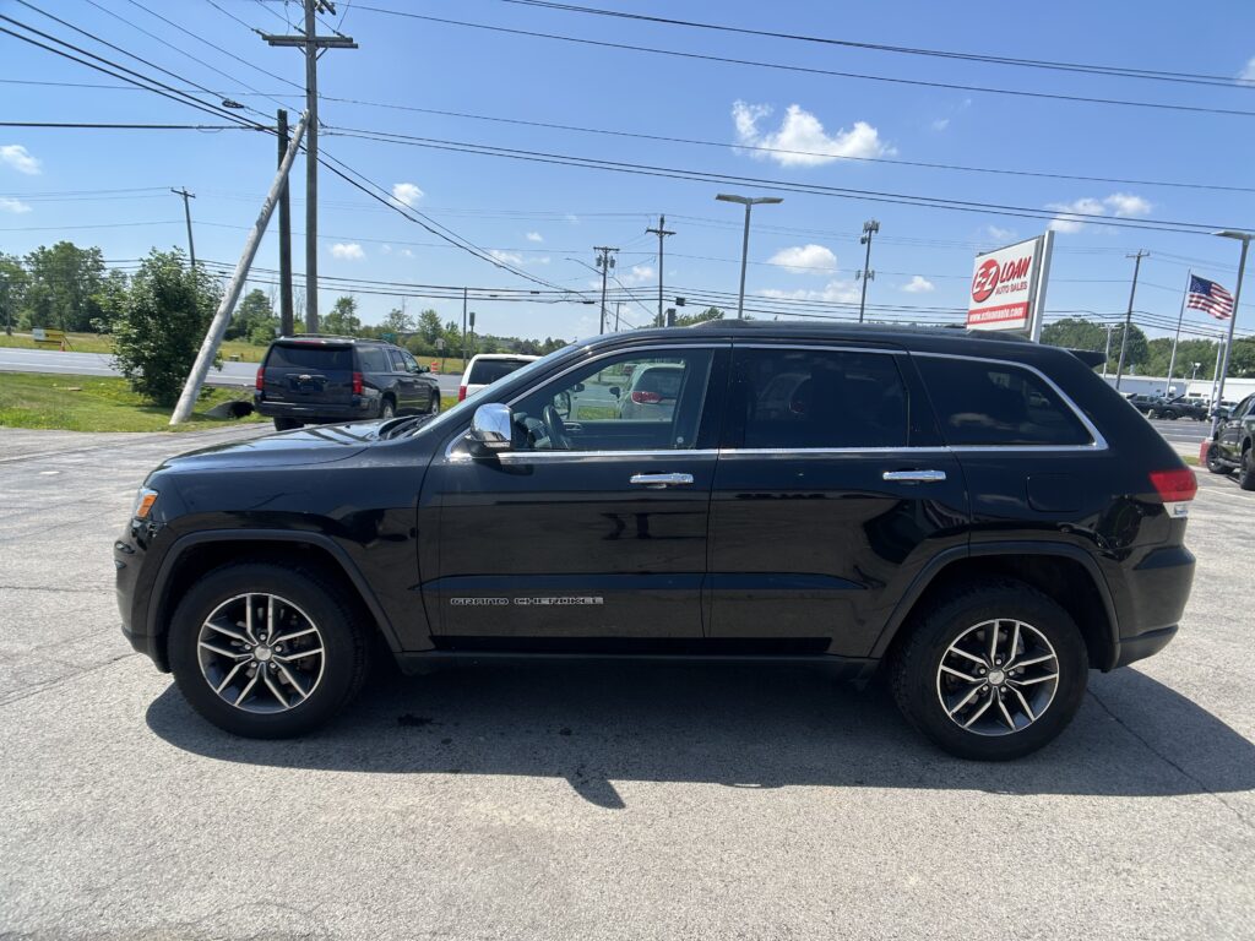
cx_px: 628
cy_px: 470
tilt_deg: -7.5
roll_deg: -3.0
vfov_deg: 53.1
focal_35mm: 26
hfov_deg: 67.3
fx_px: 943
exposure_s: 1/3165
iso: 50
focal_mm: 5.7
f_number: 1.5
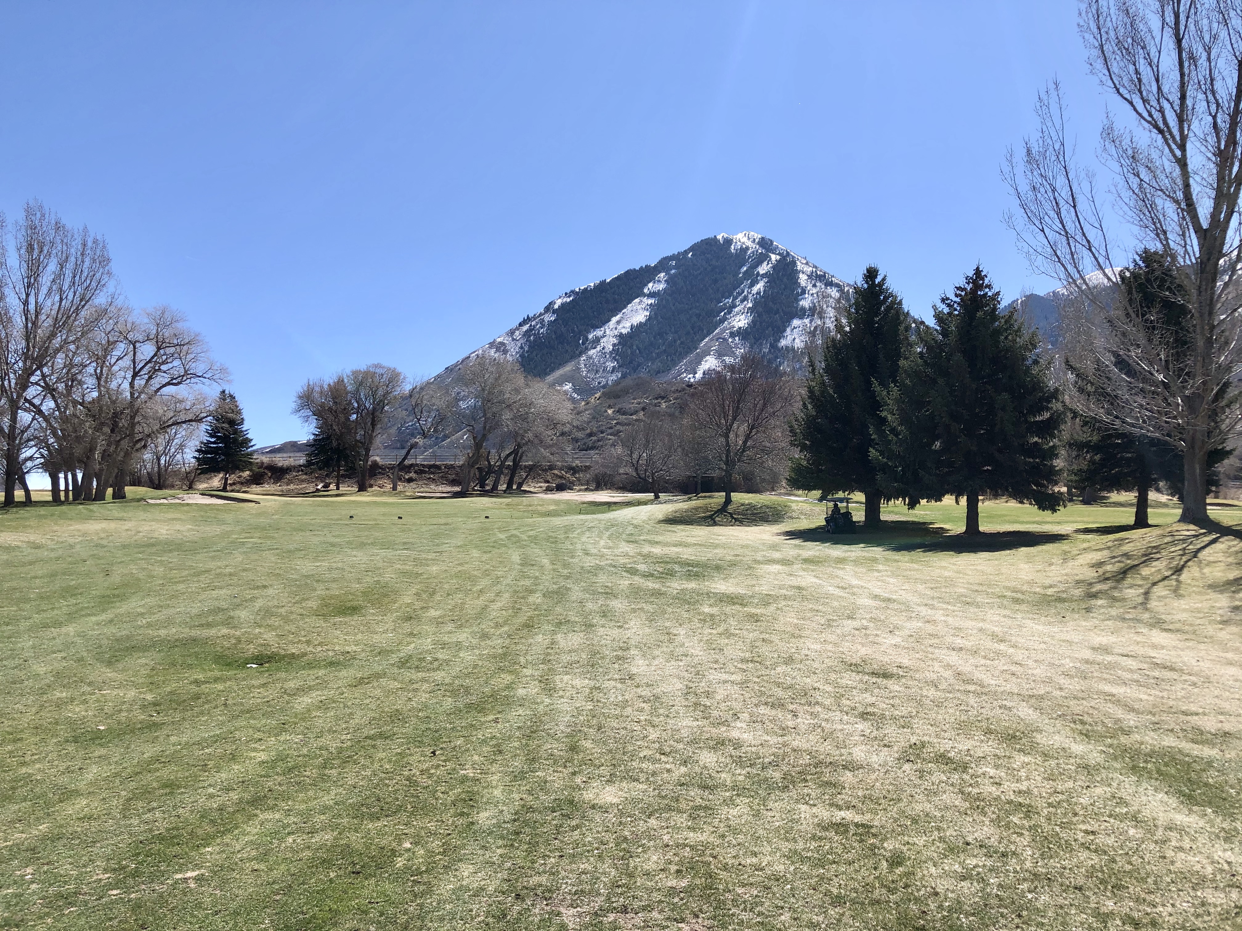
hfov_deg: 63.4
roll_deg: -1.4
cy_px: 466
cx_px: 621
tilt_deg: +6.0
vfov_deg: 49.7
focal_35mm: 28
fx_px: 1005
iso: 25
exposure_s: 1/2404
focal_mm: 3.99
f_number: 1.8
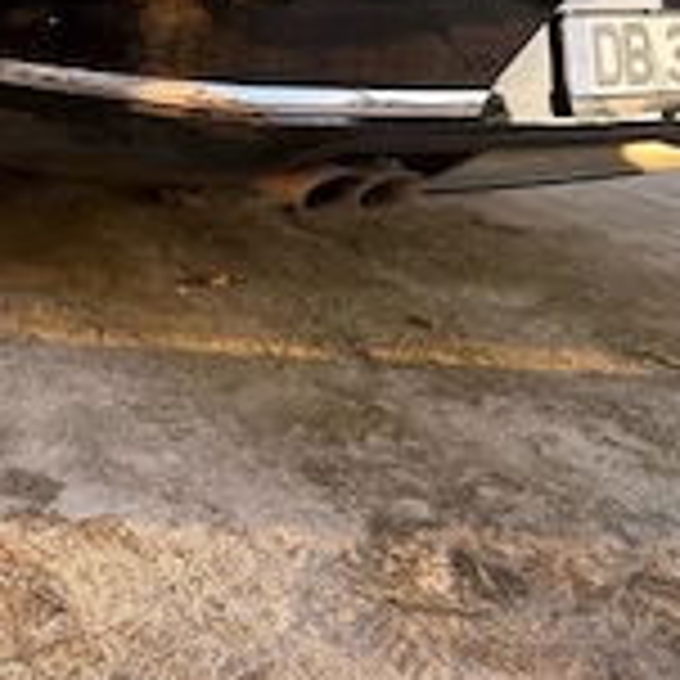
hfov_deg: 26.8
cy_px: -27
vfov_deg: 26.4
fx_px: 1356
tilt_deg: -7.6
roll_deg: -6.1
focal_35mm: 61
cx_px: 23
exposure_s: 1/144
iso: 32
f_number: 1.6
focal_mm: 5.96
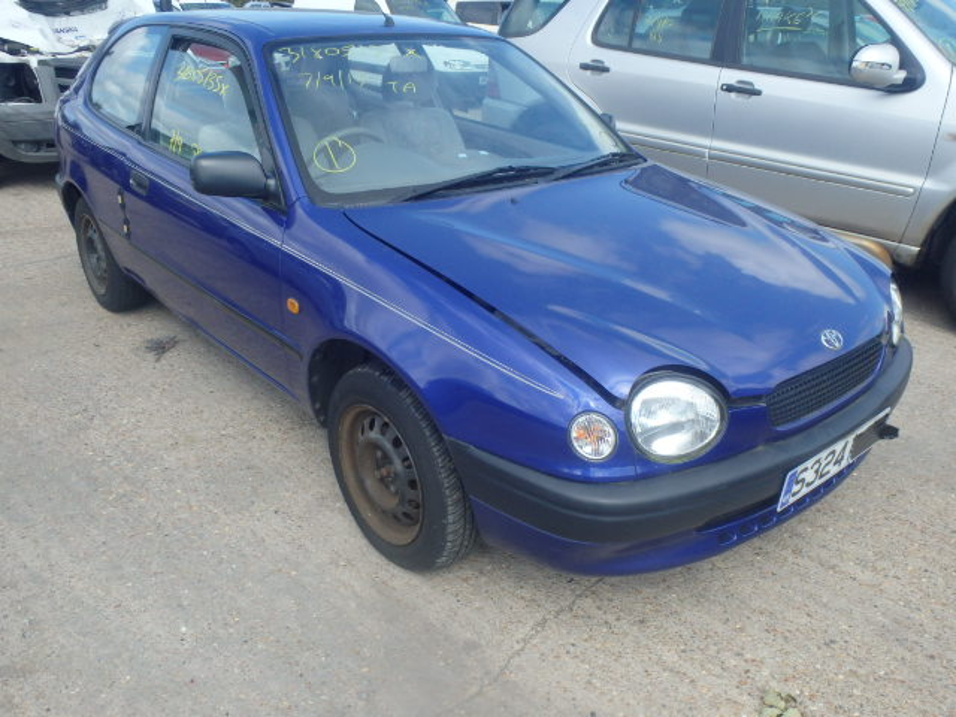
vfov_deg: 49.7
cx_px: 478
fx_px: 773
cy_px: 358
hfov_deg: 63.4
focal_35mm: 28
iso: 200
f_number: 3.9
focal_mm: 5
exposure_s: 1/800
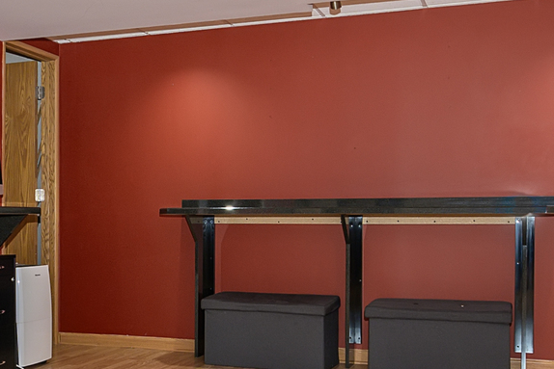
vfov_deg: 28.0
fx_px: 739
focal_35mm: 48
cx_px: 179
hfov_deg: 40.5
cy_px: 230
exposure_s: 1/3
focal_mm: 11.5
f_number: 7.1
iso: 250
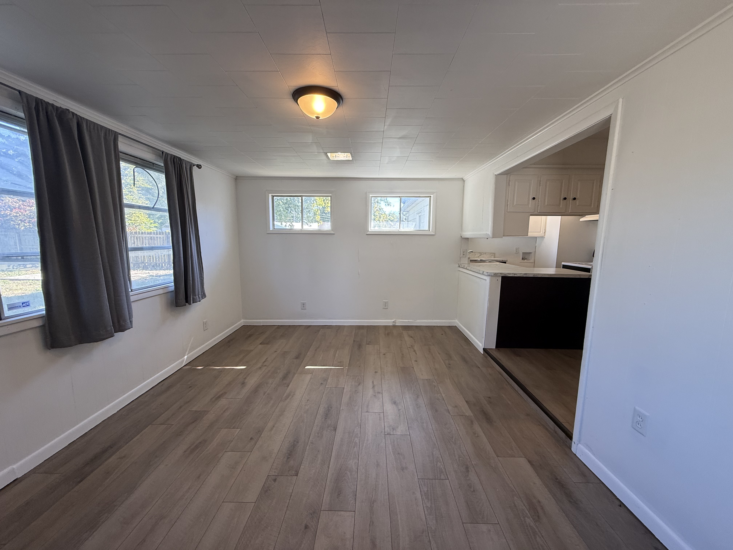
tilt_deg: -5.9
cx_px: 366
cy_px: 275
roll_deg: -0.6
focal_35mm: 14
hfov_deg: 102.1
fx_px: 296
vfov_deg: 85.7
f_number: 2.2
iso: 100
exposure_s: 1/120
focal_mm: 2.22
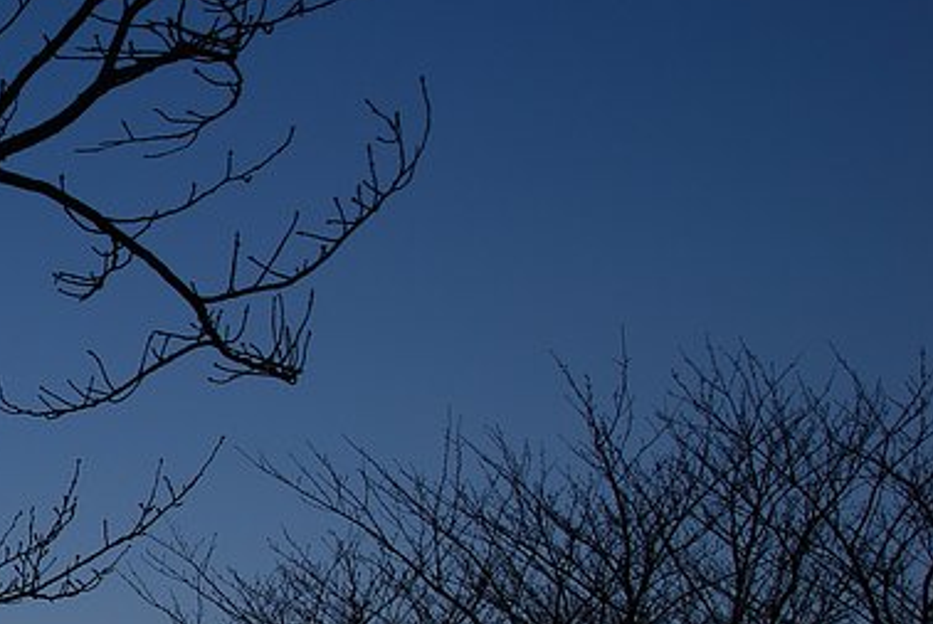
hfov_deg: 19.8
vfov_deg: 14.6
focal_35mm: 93
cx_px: -316
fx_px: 2422
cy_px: 529
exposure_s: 1/320
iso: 100
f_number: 9
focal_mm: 23
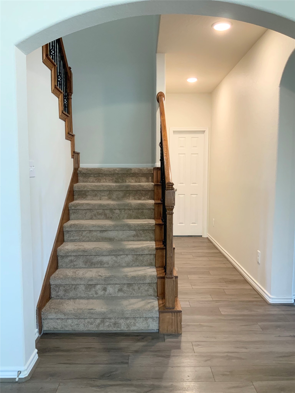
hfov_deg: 48.2
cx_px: 148
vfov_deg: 61.7
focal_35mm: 29
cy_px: 196
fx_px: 330
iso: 125
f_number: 1.8
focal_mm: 3
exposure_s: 1/60
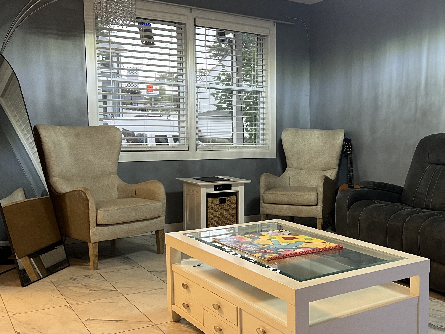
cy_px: 179
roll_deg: -0.9
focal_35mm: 41
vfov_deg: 35.1
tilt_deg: -5.8
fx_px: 527
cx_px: 345
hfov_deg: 44.0
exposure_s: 1/60
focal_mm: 5.7
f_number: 1.5
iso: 200
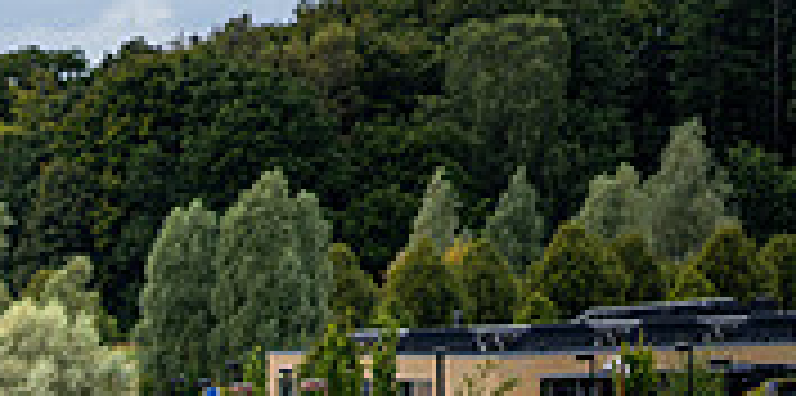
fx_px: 6184
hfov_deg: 7.3
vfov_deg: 3.6
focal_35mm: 301
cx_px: -380
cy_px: 697
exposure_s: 1/3200
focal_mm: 85
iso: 80
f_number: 1.4
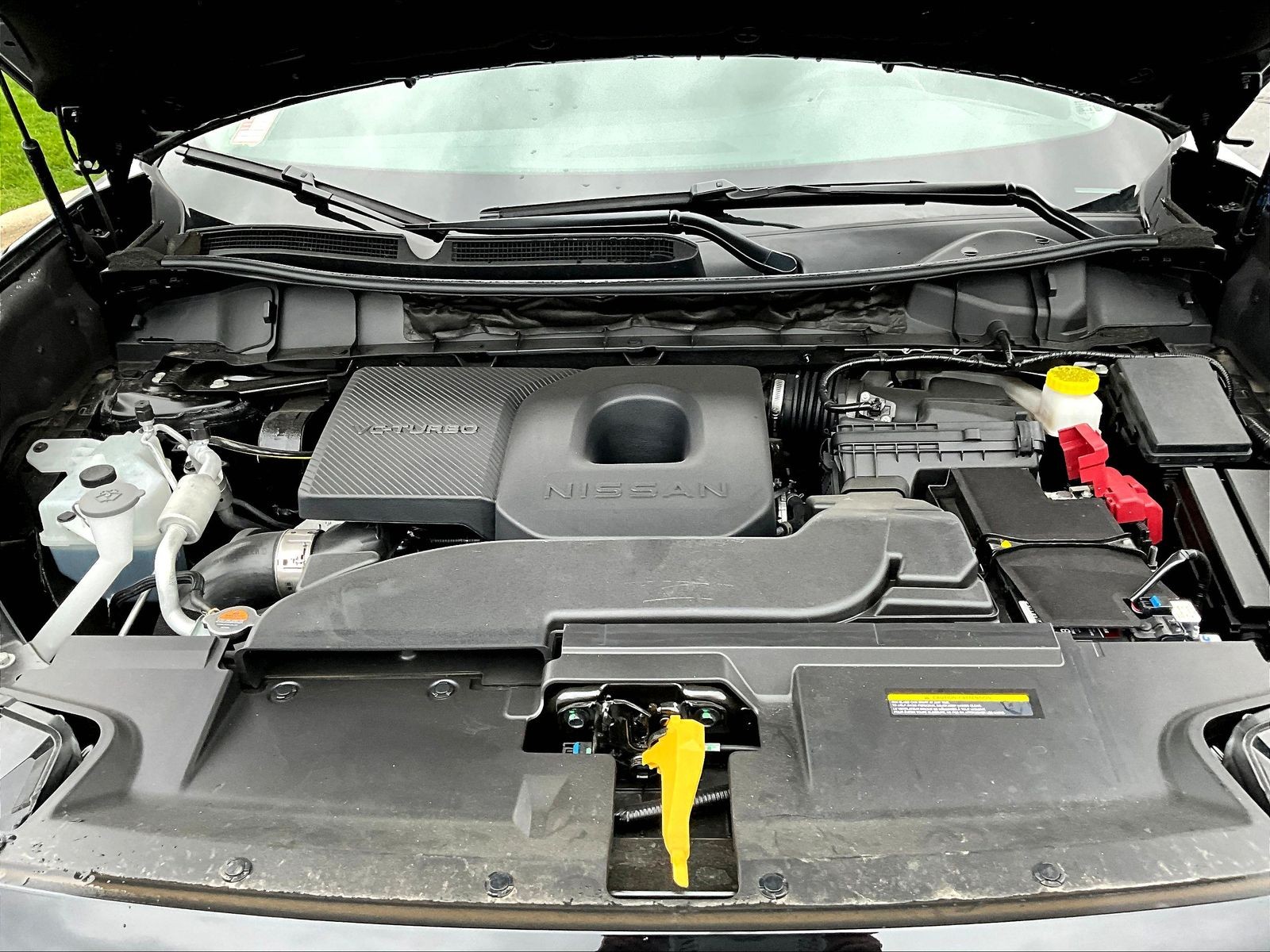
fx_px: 1064
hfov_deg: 61.7
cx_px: 635
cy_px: 476
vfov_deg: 48.2
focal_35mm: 29
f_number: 1.8
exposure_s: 1/60
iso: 125
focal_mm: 3
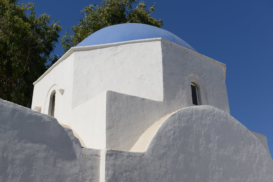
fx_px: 531
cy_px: 91
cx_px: 136
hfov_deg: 28.8
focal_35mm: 70
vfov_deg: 19.5
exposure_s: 1/400
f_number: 10
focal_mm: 70
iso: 100
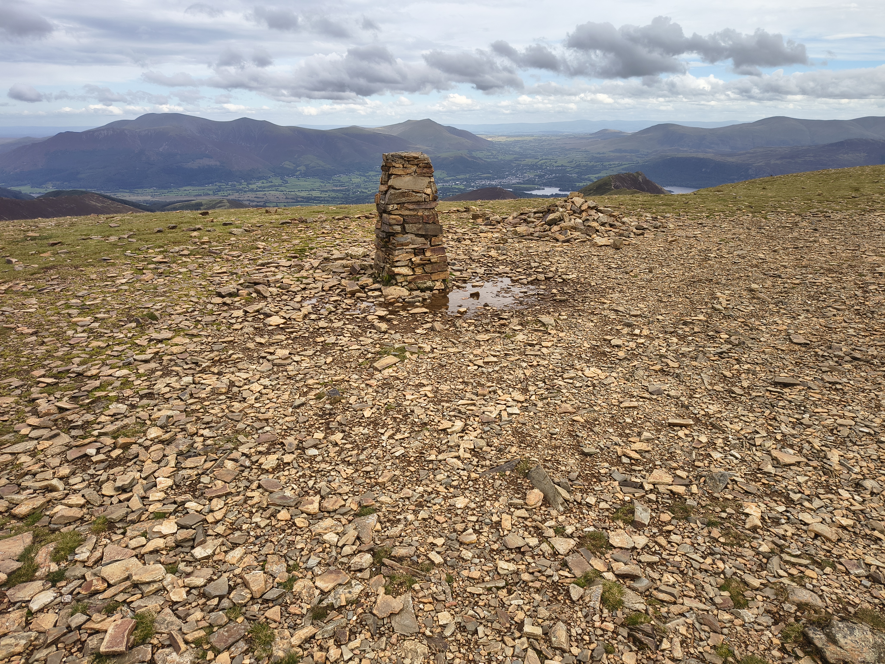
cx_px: 442
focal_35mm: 23
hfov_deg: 73.9
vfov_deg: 58.9
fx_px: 588
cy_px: 332
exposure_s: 1/1411
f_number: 1.8
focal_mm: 5.56
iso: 101
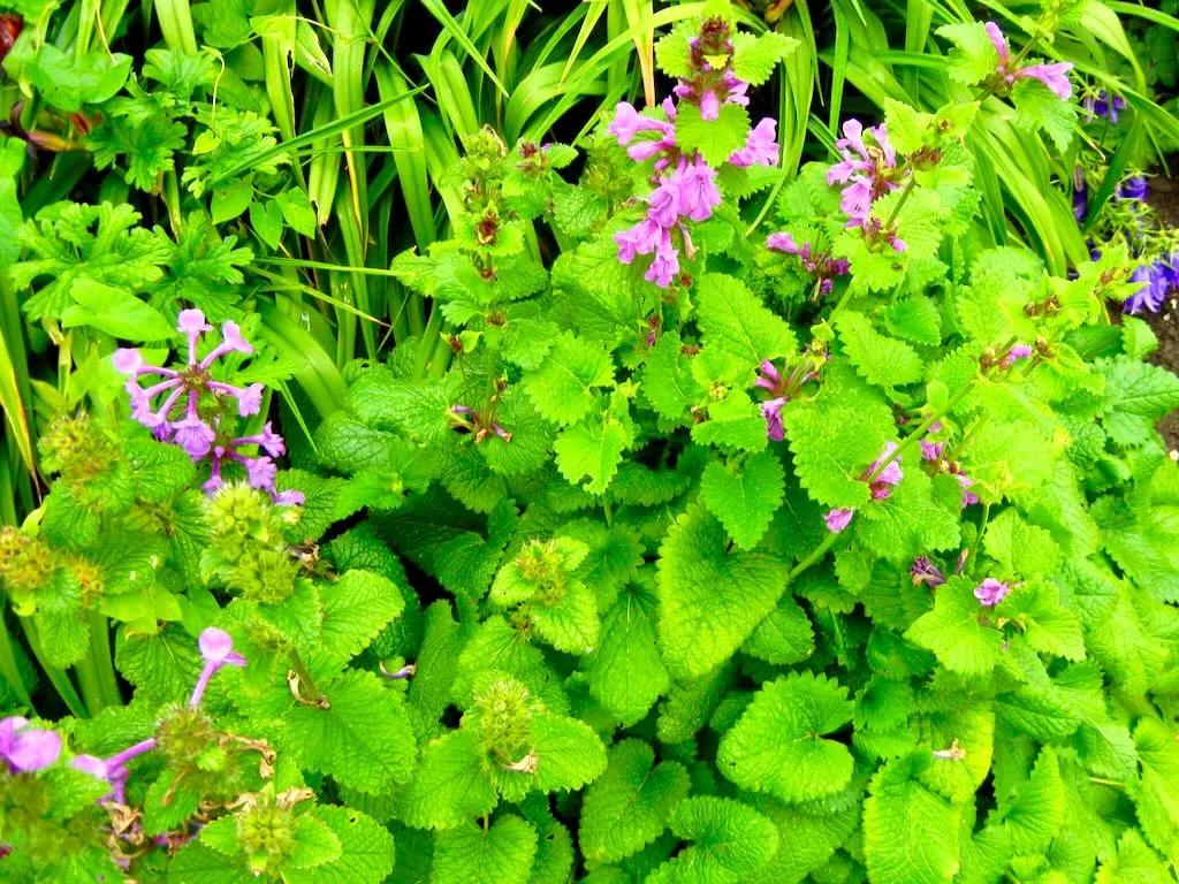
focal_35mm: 30
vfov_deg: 46.8
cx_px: 590
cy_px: 442
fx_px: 1022
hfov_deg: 60.0
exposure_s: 1/470
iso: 160
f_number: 3.5
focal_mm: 5.4
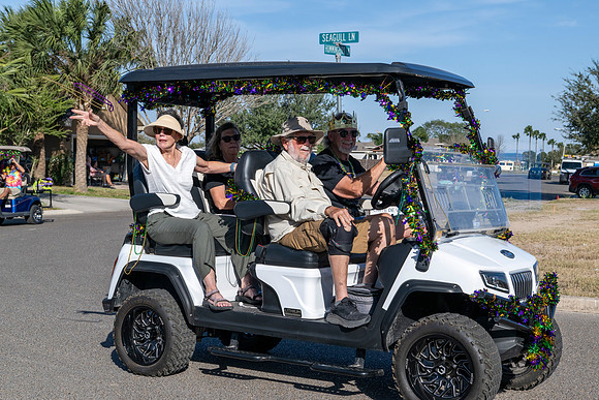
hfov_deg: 34.5
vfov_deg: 23.4
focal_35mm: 58
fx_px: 965
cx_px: 300
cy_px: 200
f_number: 10
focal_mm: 58
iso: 400
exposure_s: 1/1250
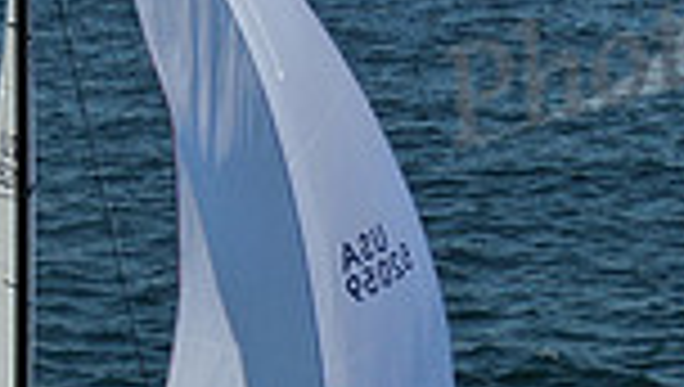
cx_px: 184
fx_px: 3614
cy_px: 349
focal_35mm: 199
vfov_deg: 6.1
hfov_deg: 10.8
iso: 100
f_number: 3.8
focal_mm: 8.6
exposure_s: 1/1250
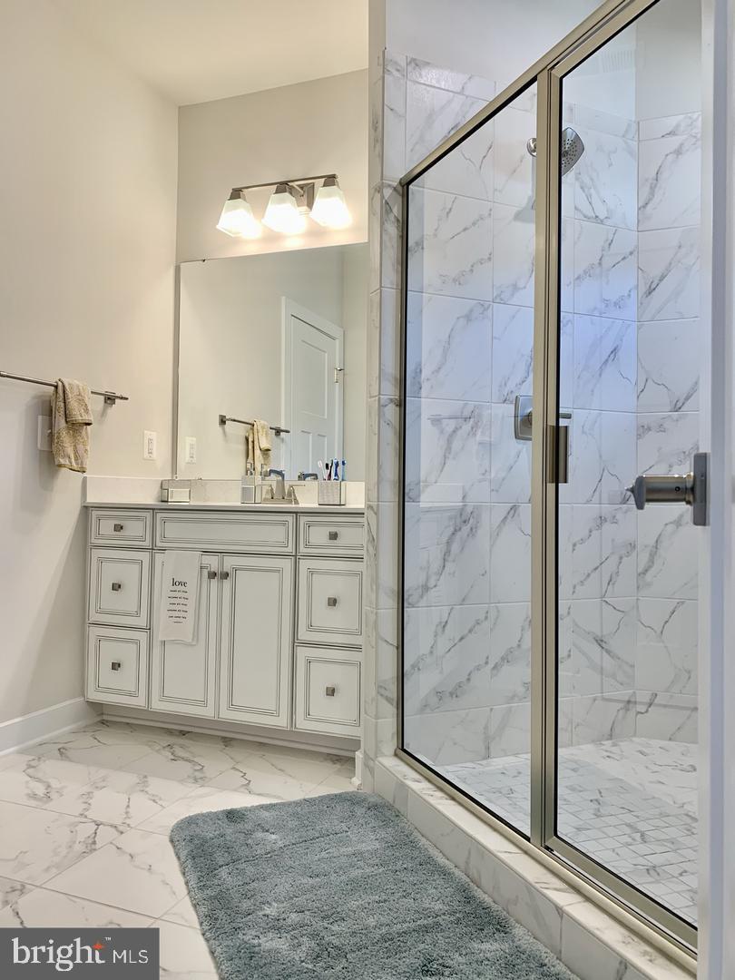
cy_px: 490
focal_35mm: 26
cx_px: 368
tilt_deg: +1.8
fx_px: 736
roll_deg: -0.7
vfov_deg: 67.3
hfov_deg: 53.1
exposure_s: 1/60
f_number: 1.8
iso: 64
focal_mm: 4.25
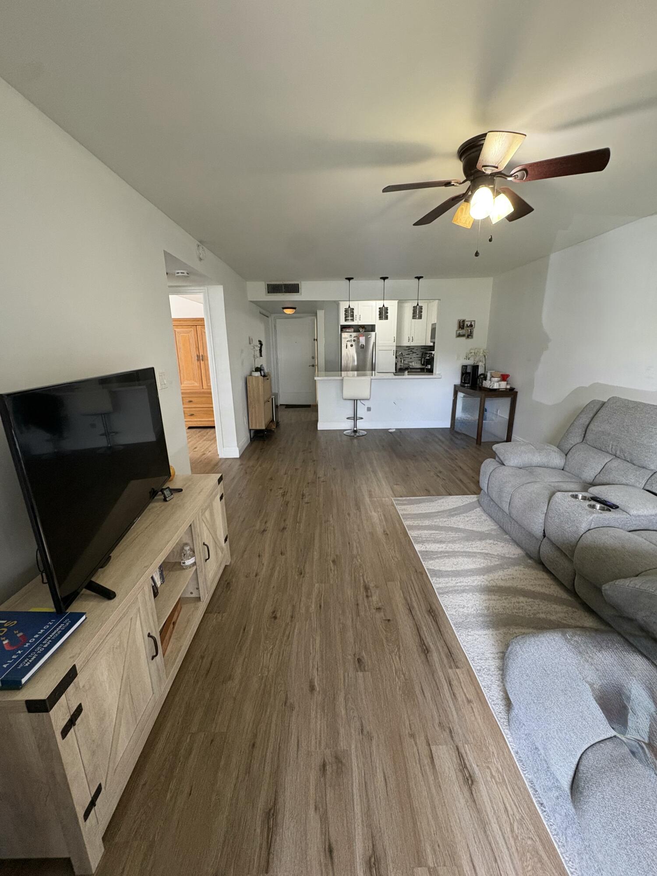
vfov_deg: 102.1
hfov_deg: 85.7
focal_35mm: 14
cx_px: 328
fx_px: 354
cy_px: 438
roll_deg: +0.9
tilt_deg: -15.2
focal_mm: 2.22
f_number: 2.2
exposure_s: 1/60
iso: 500
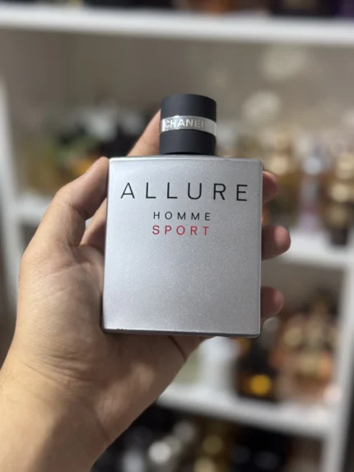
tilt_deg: -27.3
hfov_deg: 30.3
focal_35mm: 48
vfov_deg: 39.6
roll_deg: -0.8
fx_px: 654
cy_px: 236
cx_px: 177
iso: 125
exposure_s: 1/50
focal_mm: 6.76
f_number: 1.78
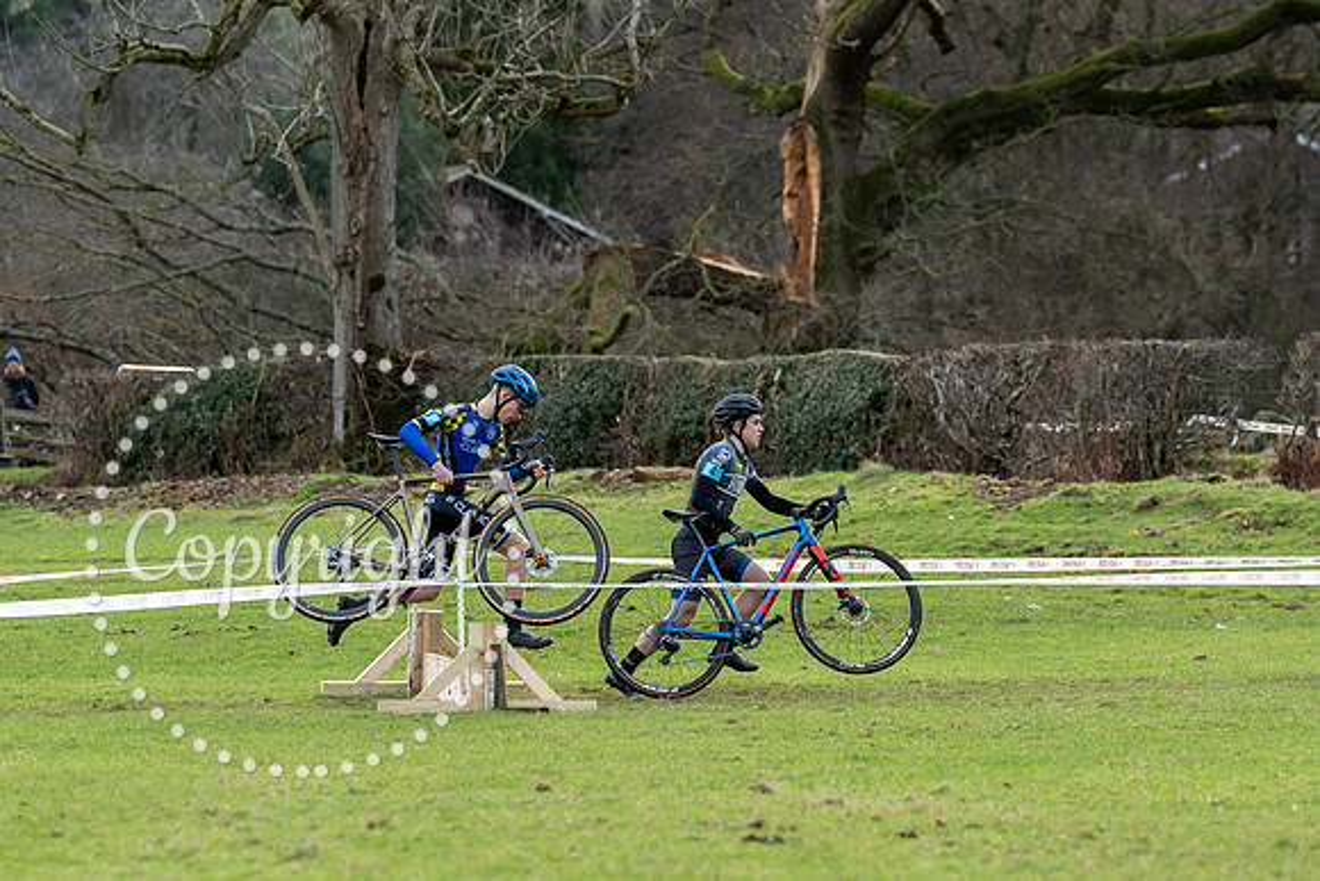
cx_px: 725
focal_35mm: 301
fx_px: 11050
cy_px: 488
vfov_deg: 4.6
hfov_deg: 6.8
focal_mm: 180
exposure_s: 1/800
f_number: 4.5
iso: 800
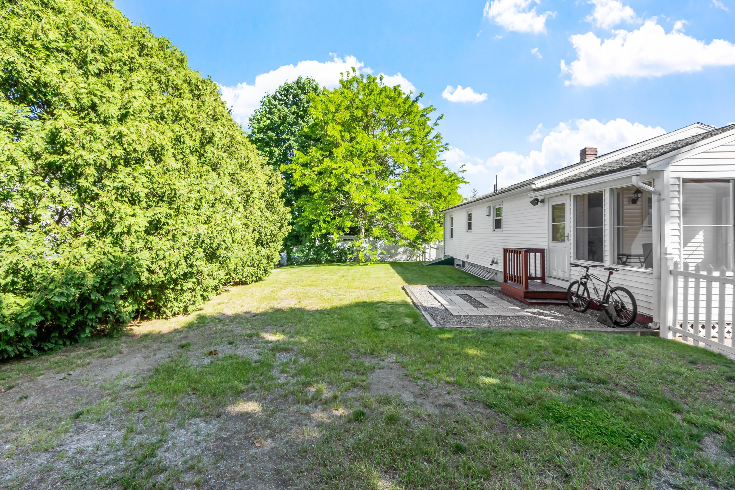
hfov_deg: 100.4
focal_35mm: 15
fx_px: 306
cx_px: 368
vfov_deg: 77.3
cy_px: 245
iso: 160
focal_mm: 10
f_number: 8
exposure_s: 1/125
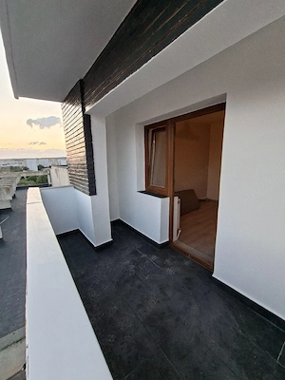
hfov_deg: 89.9
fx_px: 143
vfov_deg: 106.2
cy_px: 190
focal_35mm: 13
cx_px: 142
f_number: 2.2
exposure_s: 1/50
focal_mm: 1.74
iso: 64
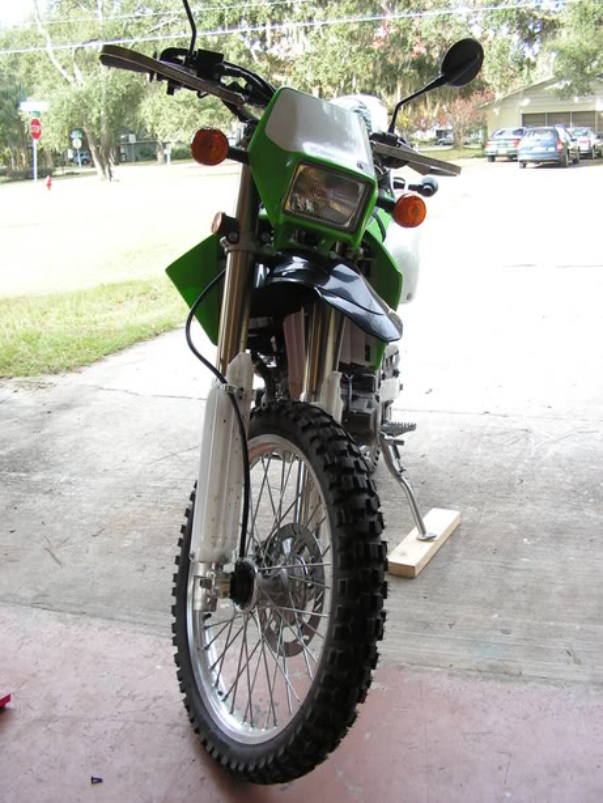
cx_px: 302
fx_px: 836
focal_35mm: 36
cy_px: 402
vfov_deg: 51.3
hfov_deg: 39.7
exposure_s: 1/60
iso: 64
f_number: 3.2
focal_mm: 6
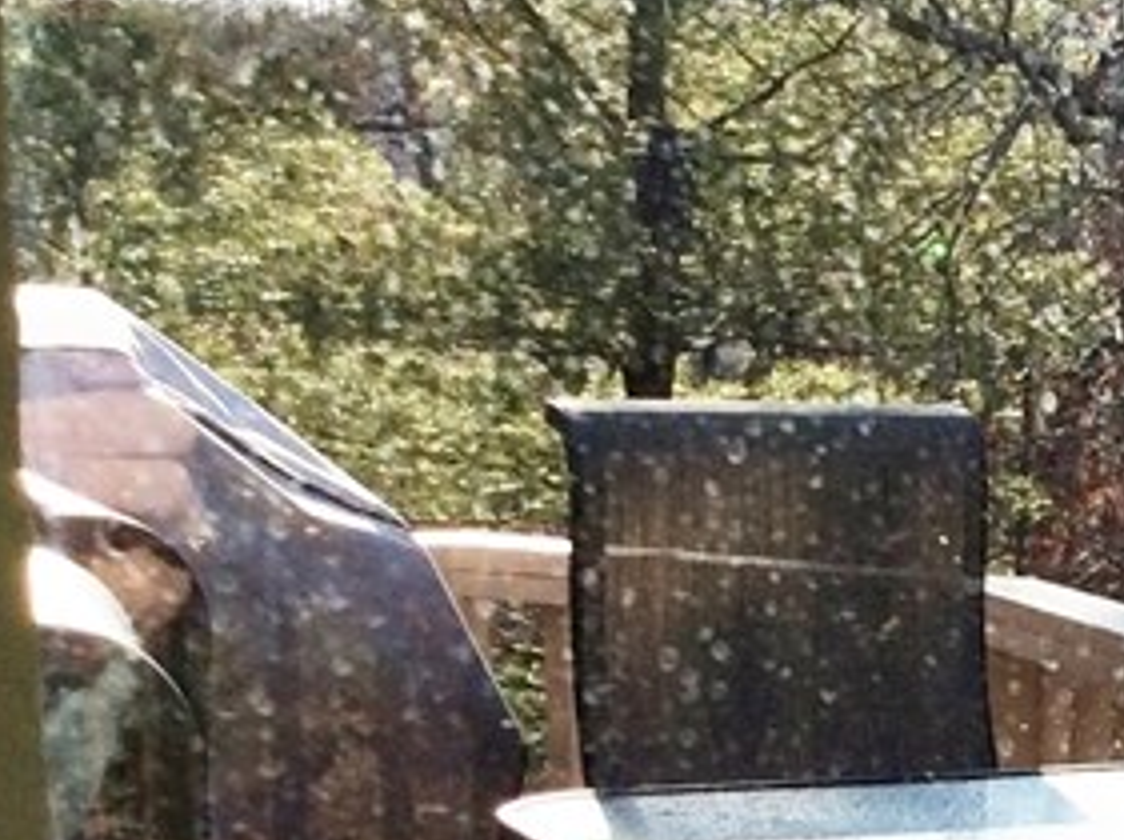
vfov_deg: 12.5
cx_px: 1740
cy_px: 880
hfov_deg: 15.4
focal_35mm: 117
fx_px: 3794
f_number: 2.4
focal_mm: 3.3
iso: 32
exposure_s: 1/986
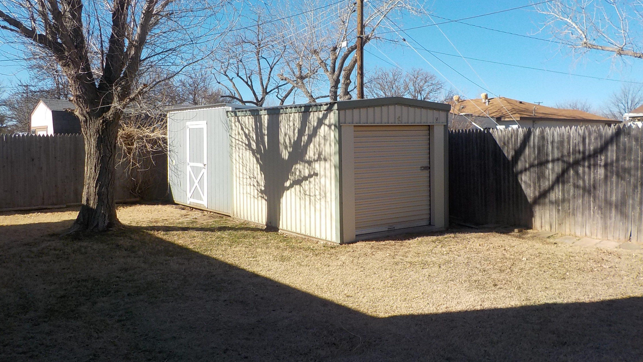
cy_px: 156
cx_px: 323
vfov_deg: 35.6
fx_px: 563
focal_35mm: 33
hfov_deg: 59.5
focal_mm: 4.1
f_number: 3.3
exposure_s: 1/1000
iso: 125
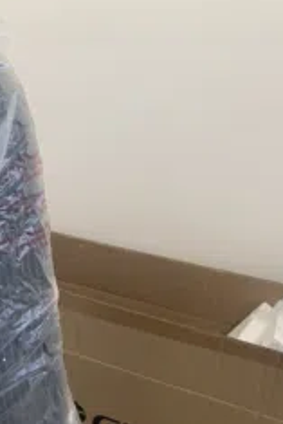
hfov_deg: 29.1
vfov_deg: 40.7
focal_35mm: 46
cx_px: 97
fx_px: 542
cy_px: 348
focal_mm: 4.25
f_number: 1.8
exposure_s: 1/60
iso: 160
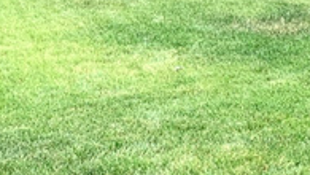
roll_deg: +1.1
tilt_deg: -10.7
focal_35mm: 149
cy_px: 67
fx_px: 1226
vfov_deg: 8.2
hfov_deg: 14.4
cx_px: 134
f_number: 1.8
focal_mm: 4.25
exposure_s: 1/122
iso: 25
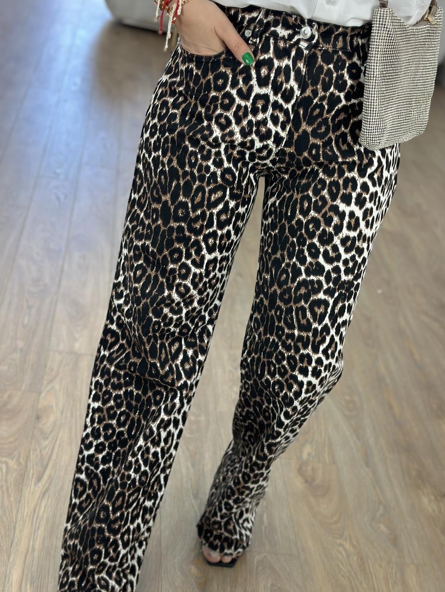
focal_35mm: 54
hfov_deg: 27.0
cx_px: 247
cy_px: 276
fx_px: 925
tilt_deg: -49.1
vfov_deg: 35.5
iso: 80
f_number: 1.78
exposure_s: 1/100
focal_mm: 6.86
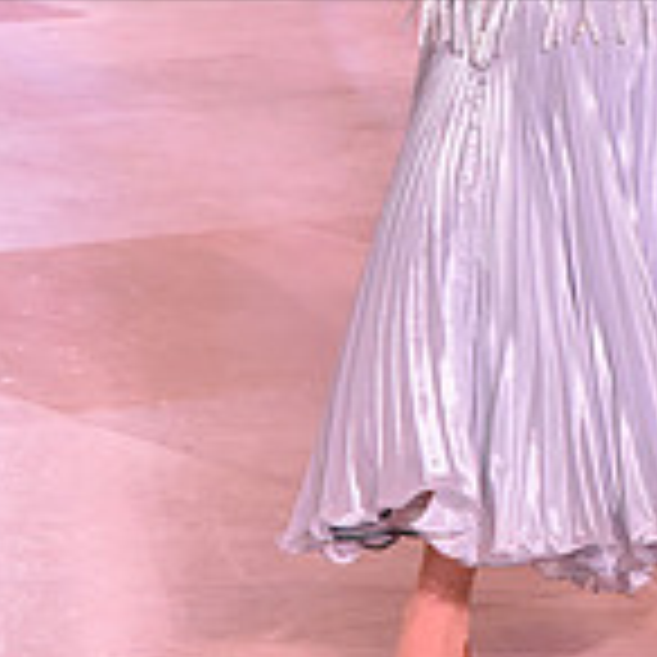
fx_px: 5454
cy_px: -148
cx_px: 605
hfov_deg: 6.9
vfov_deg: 6.8
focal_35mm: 254
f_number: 6.3
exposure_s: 1/320
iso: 2500
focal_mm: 75
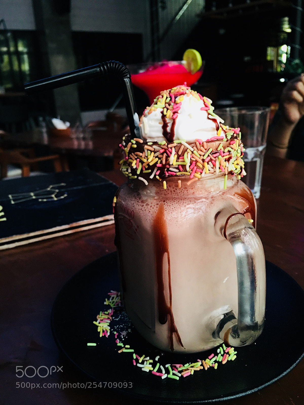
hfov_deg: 48.2
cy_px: 202
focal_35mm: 29
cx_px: 152
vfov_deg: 61.7
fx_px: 340
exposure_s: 1/17
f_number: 2.2
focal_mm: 4.15
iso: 100
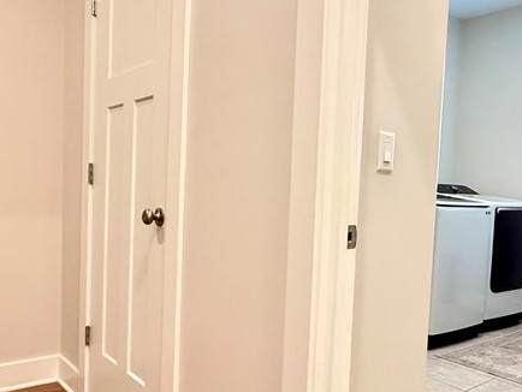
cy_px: 221
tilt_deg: -2.6
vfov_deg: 42.9
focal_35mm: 33
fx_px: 498
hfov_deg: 55.3
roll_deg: -2.2
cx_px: 249
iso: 800
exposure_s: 1/60
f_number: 2.2
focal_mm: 2.22
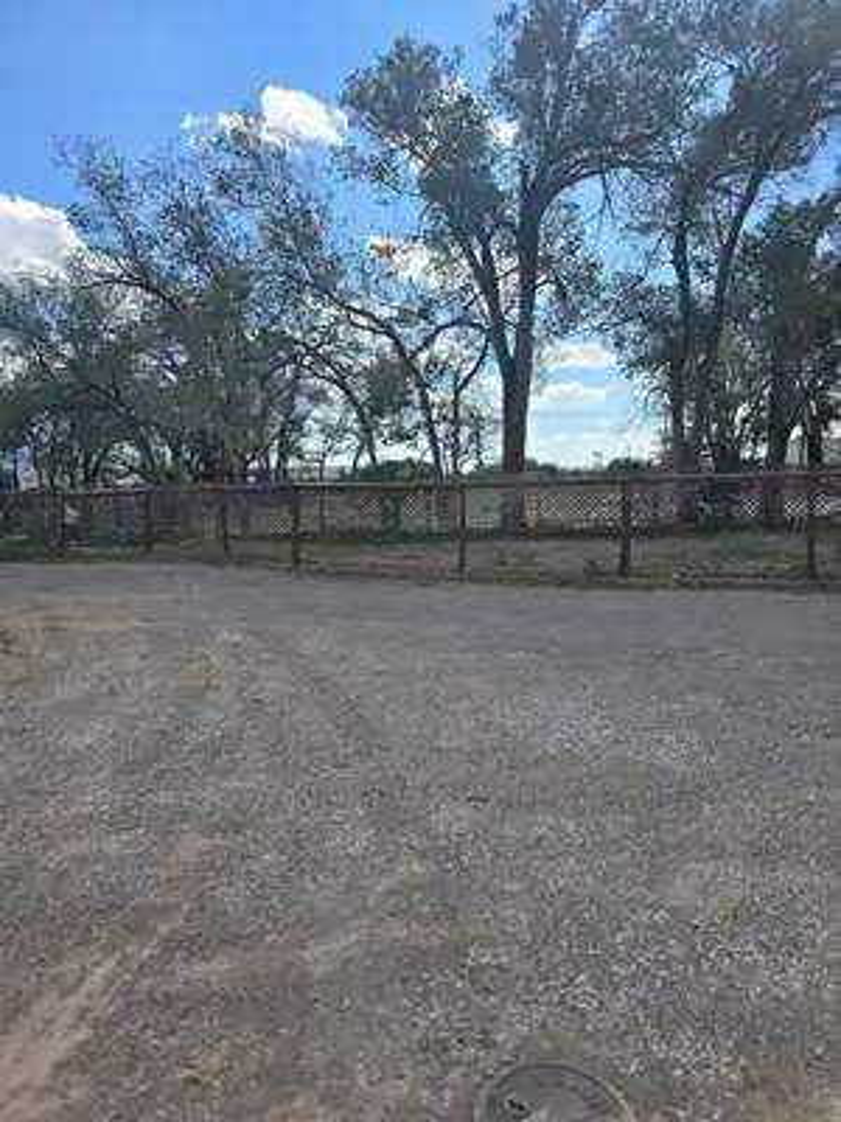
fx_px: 745
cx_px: 420
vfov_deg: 73.9
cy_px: 561
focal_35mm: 23
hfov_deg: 58.9
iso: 12
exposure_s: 1/709
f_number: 1.7
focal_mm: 6.3
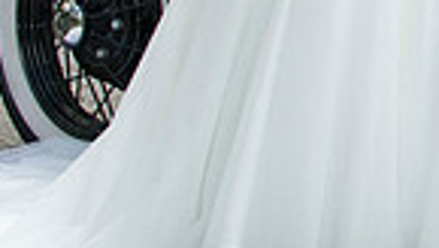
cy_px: -227
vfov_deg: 3.5
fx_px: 3998
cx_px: 811
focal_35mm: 343
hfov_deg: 6.2
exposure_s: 1/100
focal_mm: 82
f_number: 5.6
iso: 320
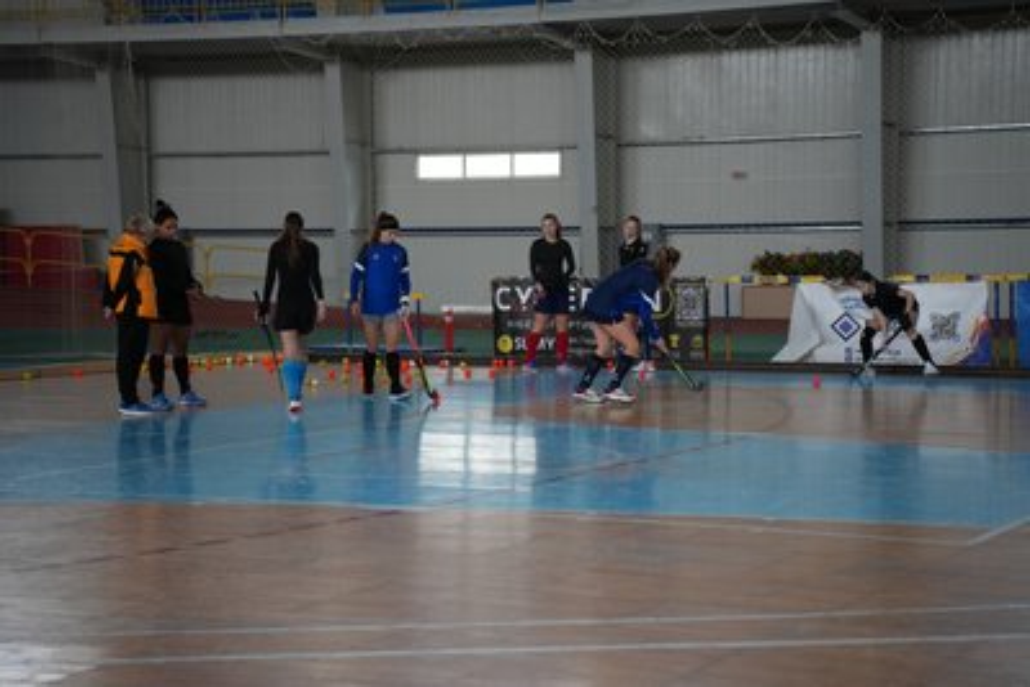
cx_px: 515
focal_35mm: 75
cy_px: 344
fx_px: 2146
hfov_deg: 27.0
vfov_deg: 18.2
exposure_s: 1/200
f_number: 2.8
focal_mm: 75
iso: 4000
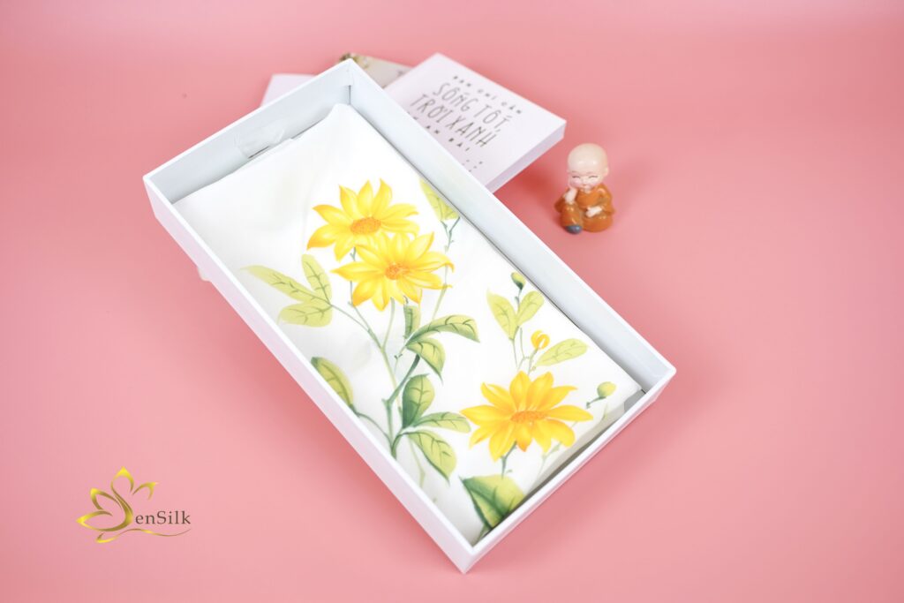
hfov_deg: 53.1
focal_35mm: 36
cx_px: 452
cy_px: 302
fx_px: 904
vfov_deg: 36.9
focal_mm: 36
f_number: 3.5
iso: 400
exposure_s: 1/400
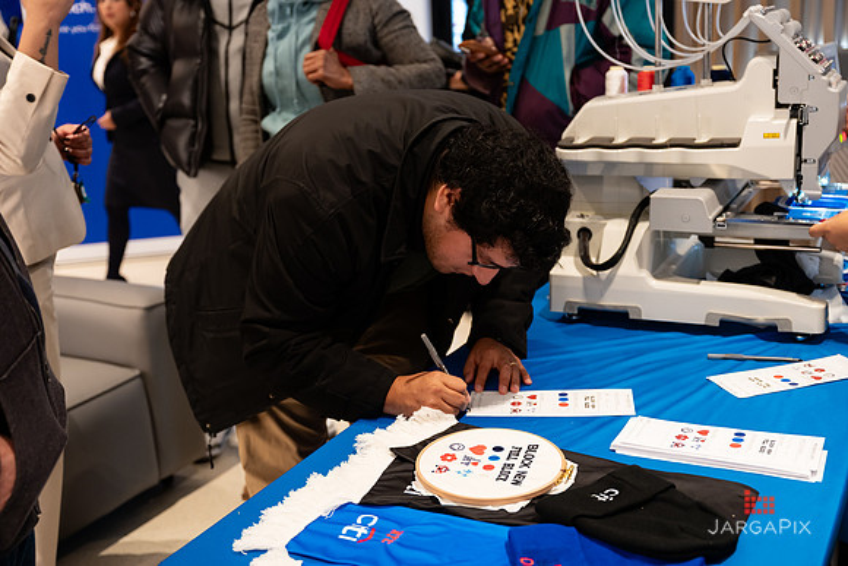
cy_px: 283
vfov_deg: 30.5
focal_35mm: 44
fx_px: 1036
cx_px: 424
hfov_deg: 44.5
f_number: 3.2
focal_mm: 43
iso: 800
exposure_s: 1/200
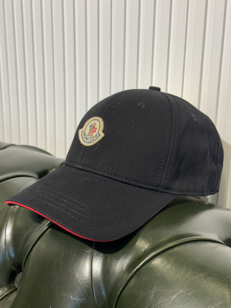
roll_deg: -1.2
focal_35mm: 48
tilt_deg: -14.4
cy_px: 154
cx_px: 116
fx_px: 427
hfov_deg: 30.3
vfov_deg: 39.7
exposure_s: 1/100
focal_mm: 6.86
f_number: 1.78
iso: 80
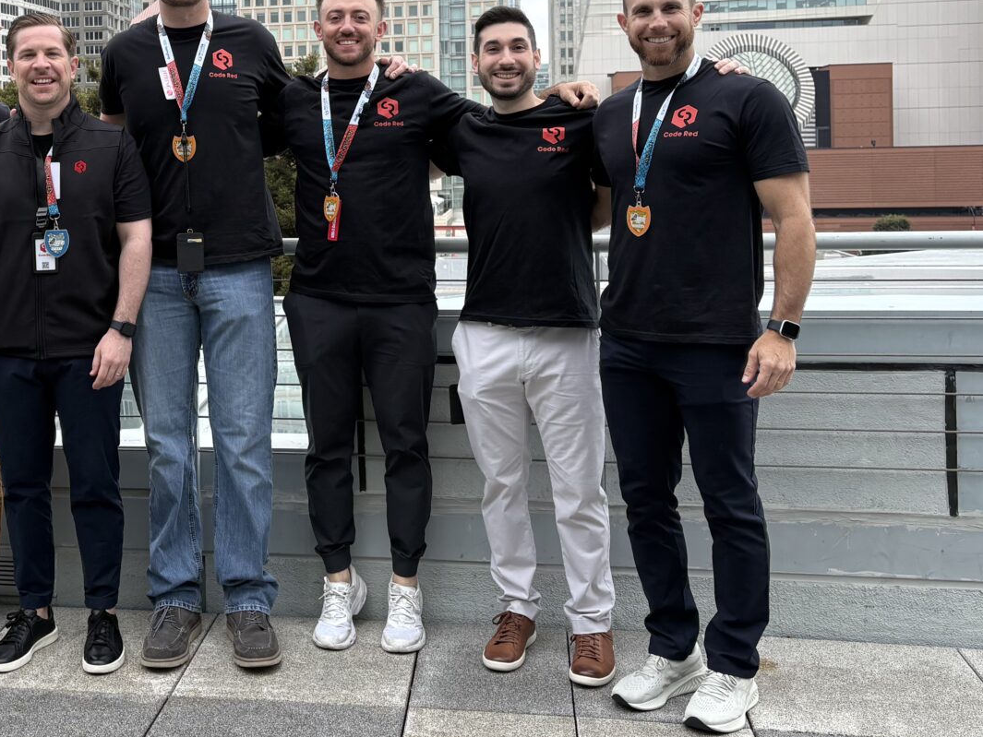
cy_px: 168
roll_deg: +1.0
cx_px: 211
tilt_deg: -0.7
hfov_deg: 37.0
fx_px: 1420
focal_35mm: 50
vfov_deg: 28.6
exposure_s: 1/820
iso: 64
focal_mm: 5.96
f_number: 1.6
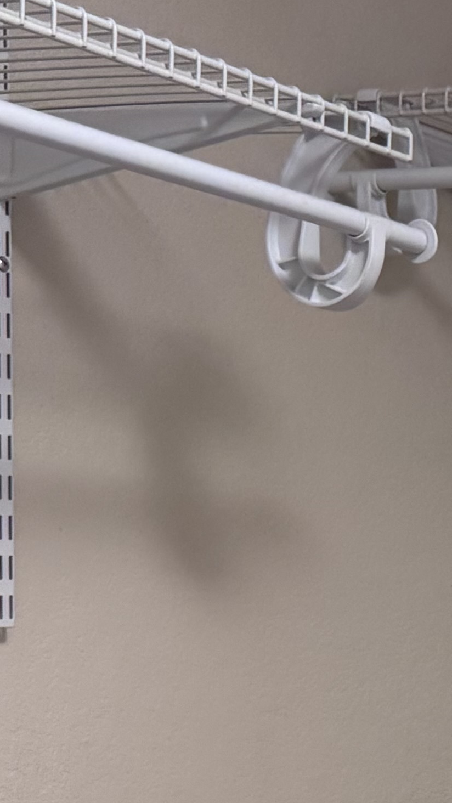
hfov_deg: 10.5
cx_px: 1013
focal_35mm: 102
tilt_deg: -4.2
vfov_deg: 20.3
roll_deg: -2.6
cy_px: 794
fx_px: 2172
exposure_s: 1/120
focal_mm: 6.76
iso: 200
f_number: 1.78
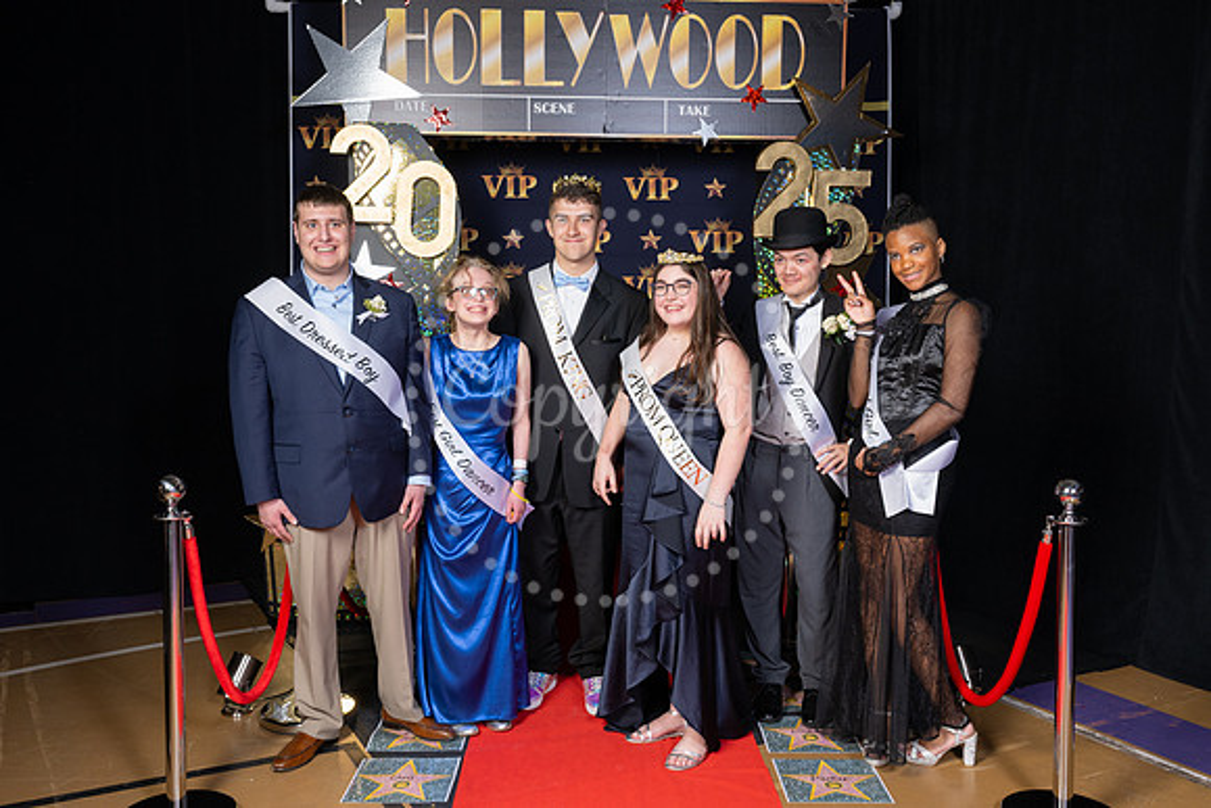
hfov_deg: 58.2
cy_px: 401
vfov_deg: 40.7
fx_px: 1089
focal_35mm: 32
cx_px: 606
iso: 400
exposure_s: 1/125
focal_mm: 28.5
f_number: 8
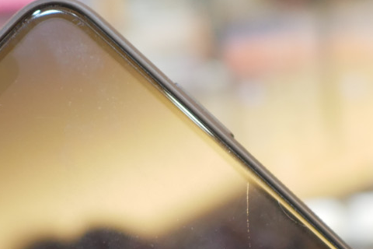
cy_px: 341
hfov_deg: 25.9
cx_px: 227
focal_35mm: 78
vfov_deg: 16.4
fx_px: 808
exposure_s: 1/60
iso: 800
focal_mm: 15
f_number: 1.7
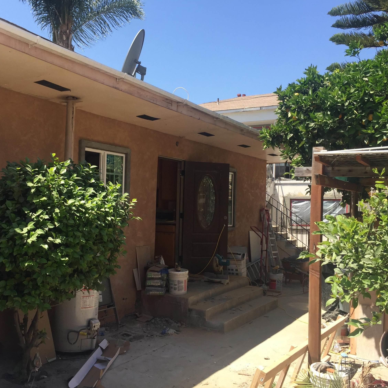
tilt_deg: -1.8
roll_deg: -2.5
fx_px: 444
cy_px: 197
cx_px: 168
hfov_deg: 47.1
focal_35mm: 35
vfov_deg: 47.2
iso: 32
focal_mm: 4.15
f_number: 2.2
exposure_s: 1/1068
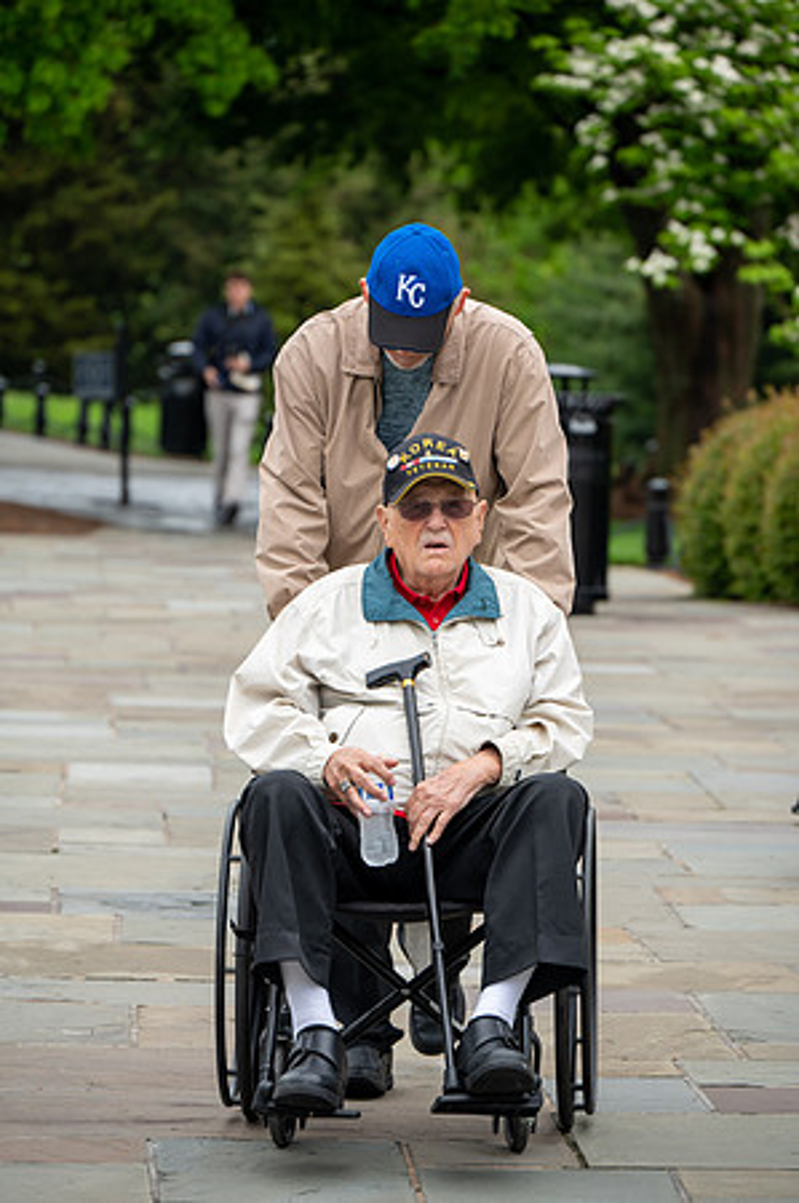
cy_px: 602
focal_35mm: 200
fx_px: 6673
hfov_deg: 6.9
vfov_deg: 10.3
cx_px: 400
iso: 180
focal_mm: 200
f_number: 6.3
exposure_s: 1/100
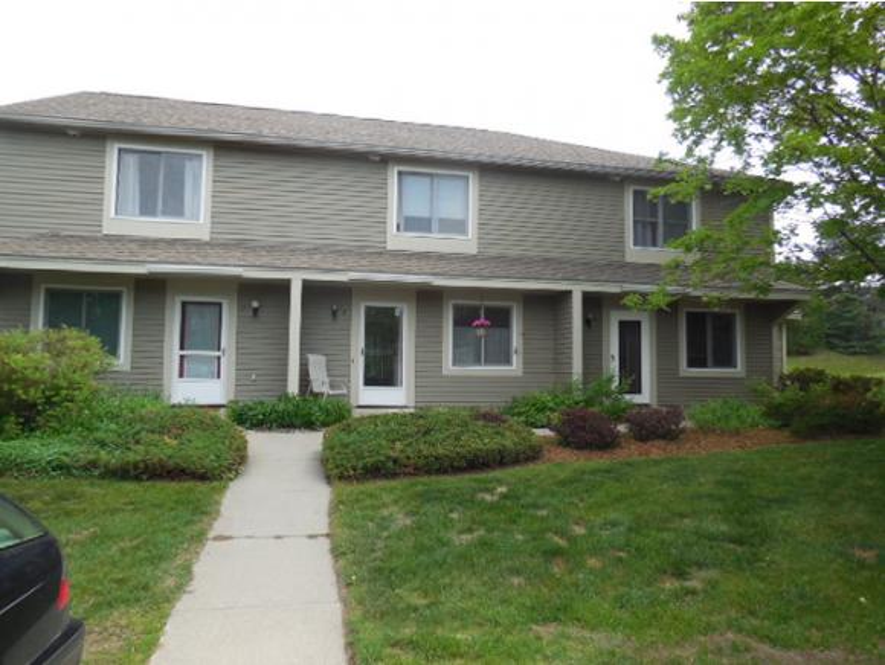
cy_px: 332
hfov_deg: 69.3
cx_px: 442
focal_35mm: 25
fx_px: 640
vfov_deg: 54.9
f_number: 3.1
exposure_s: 1/500
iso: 125
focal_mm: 4.5
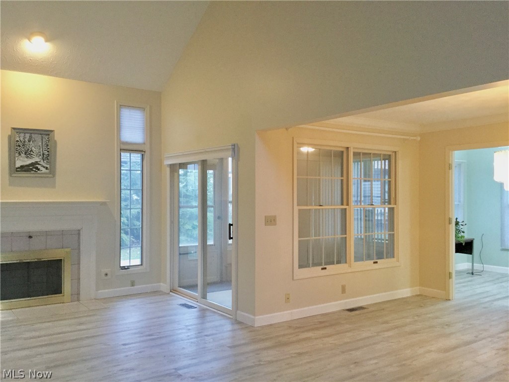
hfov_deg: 58.4
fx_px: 456
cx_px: 254
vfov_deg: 45.4
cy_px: 191
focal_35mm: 31
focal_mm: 3.3
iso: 200
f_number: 2.4
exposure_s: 1/30
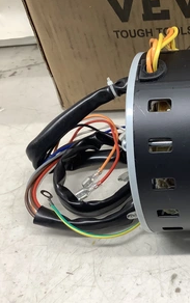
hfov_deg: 27.1
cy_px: 154
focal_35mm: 45
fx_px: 372
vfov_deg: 44.3
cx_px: 190
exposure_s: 1/60
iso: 64
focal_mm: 3.3
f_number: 2.4
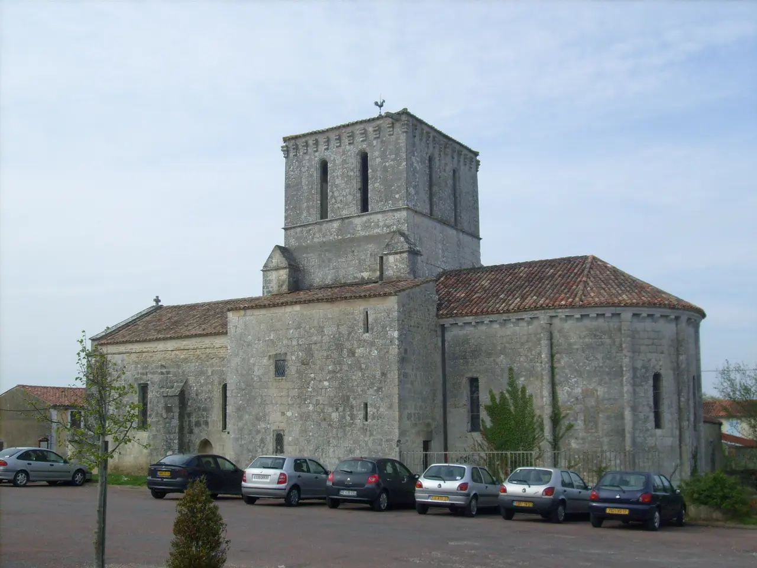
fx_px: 940
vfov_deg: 33.6
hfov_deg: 43.9
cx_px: 378
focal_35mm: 43
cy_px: 284
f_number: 7.7
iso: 80
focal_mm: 7.2
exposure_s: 1/180
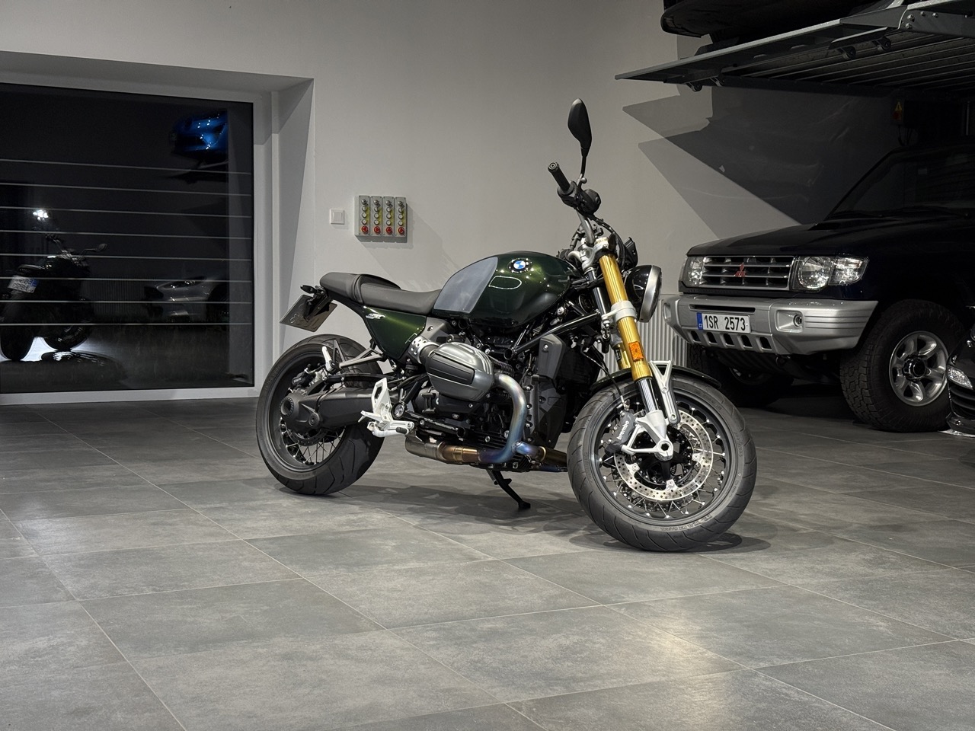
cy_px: 366
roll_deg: -1.1
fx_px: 1352
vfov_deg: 30.3
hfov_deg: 39.7
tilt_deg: -3.8
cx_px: 488
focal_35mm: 48
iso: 160
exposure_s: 1/100
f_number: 1.78
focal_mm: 6.76
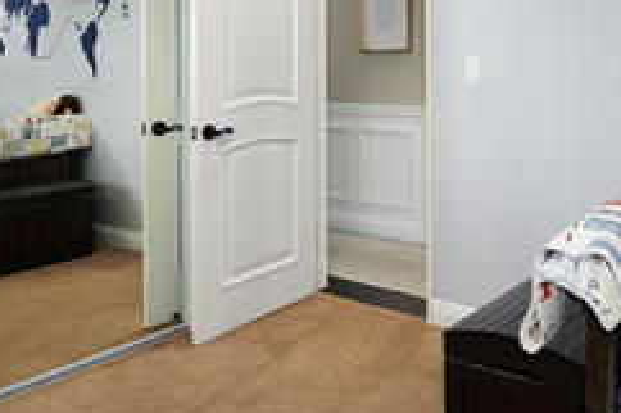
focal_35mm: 37
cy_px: 69
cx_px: 462
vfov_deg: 34.5
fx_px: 638
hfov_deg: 49.9
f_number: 7.1
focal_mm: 14
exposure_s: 1/10
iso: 400
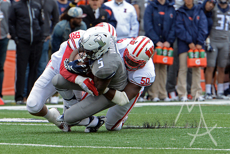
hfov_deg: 7.4
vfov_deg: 4.9
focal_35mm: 280
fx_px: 1789
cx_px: 115
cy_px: 77
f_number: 6.3
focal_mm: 280
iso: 1600
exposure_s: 1/1250
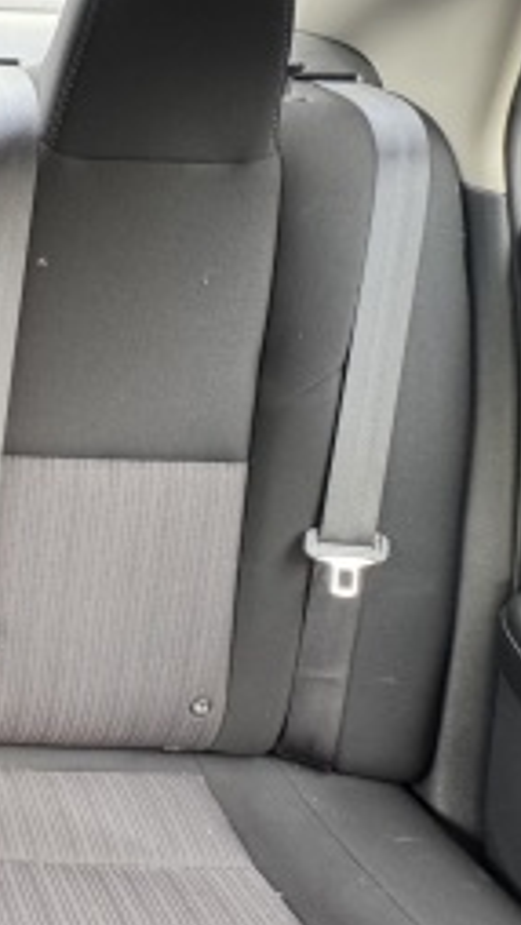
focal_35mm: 36
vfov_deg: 54.3
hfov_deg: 26.1
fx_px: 884
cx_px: -215
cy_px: 605
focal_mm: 2.22
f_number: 2.2
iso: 320
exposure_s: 1/60
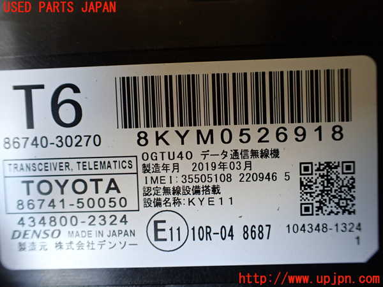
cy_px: 144
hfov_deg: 60.0
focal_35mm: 30
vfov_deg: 46.8
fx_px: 332
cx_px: 192
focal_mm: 5.4
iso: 320
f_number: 2.3
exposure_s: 1/125
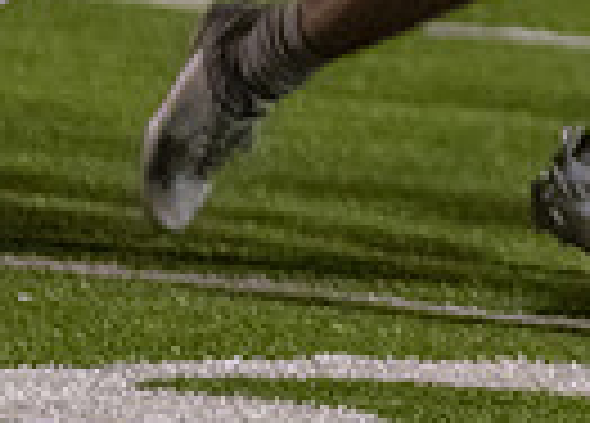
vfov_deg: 1.5
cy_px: -427
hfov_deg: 2.1
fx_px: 15876
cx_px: 1078
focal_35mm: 946
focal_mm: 150
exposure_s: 1/1250
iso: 6400
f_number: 2.8
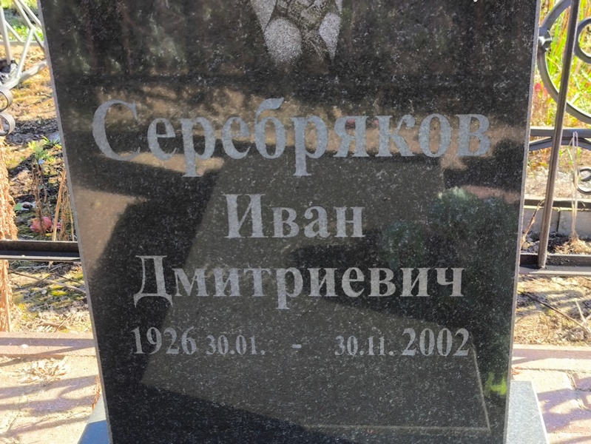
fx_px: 854
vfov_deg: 29.1
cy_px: 222
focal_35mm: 50
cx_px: 296
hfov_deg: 38.2
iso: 50
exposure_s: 1/180
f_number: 1.7
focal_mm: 4.71
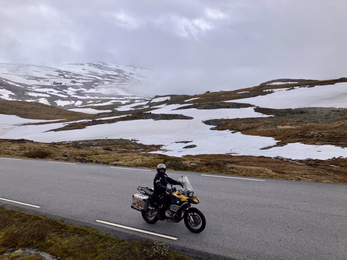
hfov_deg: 63.4
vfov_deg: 49.7
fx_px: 281
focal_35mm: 28
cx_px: 174
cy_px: 130
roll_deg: +0.9
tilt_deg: -7.8
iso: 32
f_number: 1.8
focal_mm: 3.99
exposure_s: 1/3745
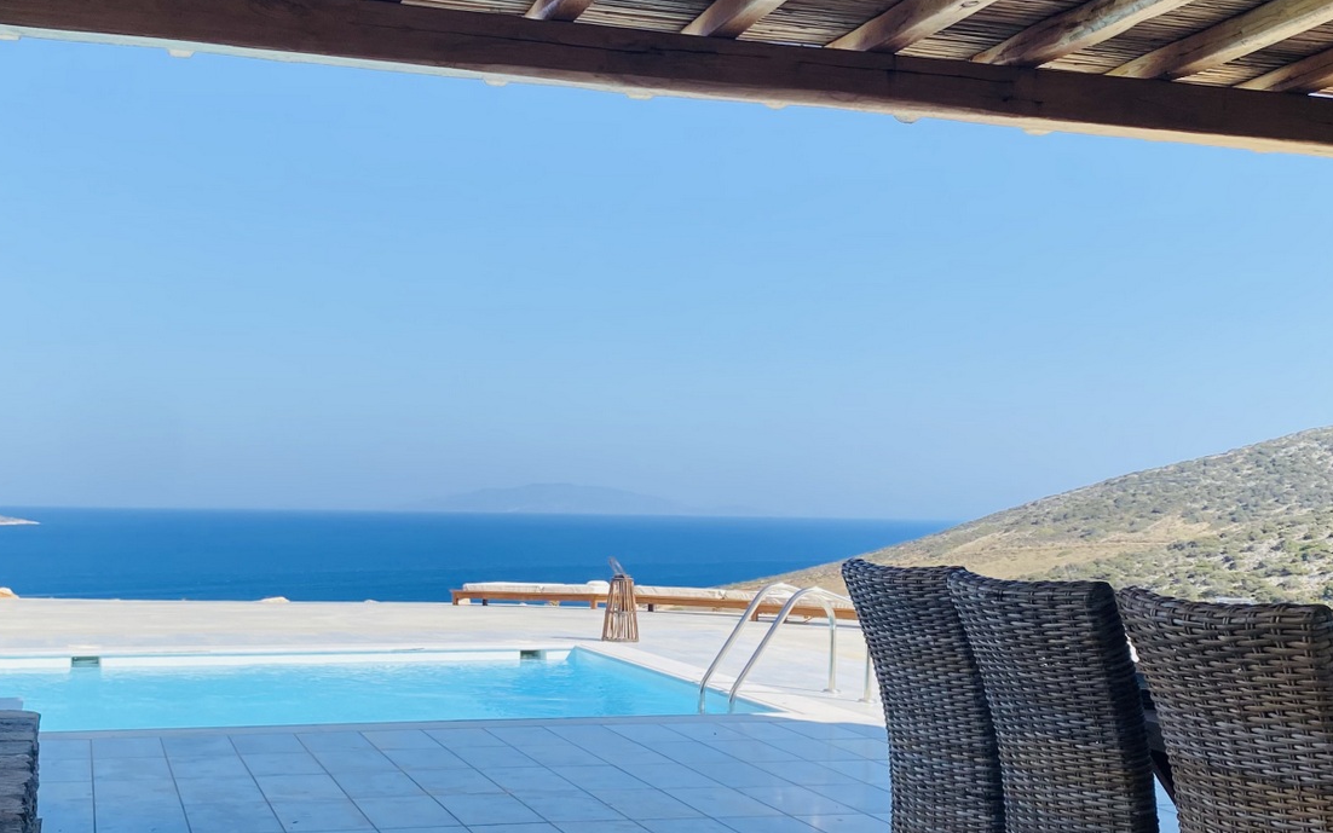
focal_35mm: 40
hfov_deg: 49.2
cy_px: 465
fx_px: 1453
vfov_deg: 32.0
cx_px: 602
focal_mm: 4.25
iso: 32
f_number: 1.8
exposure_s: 1/2268
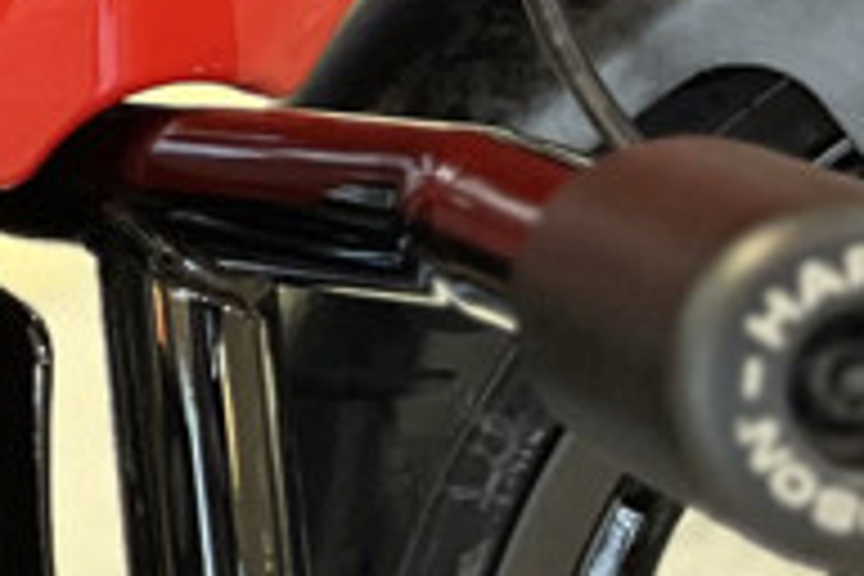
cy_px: -428
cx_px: -1442
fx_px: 3600
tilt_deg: -14.0
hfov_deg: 10.8
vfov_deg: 8.8
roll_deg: -1.5
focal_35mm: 150
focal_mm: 5.1
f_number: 1.6
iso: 400
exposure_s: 1/60
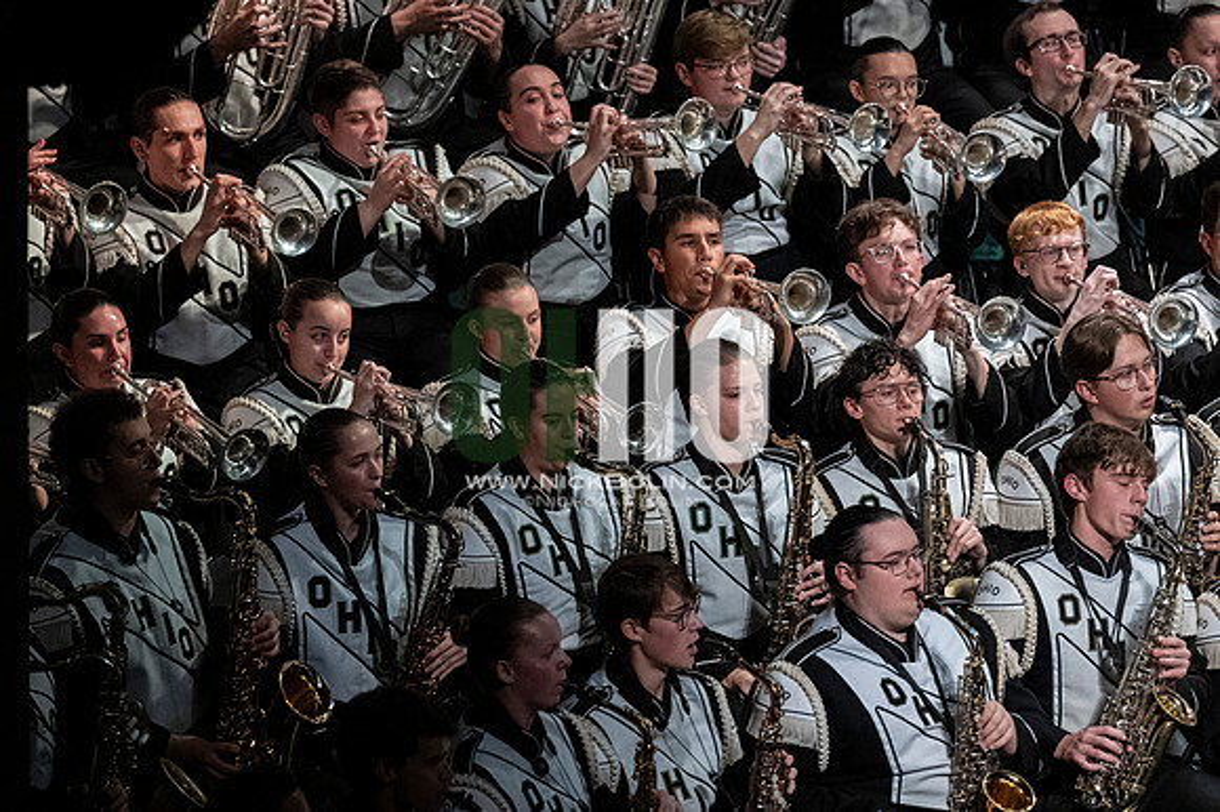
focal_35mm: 300
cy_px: 406
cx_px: 610
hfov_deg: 6.9
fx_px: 10160
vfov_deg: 4.6
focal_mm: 200
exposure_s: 1/500
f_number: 4
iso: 3200
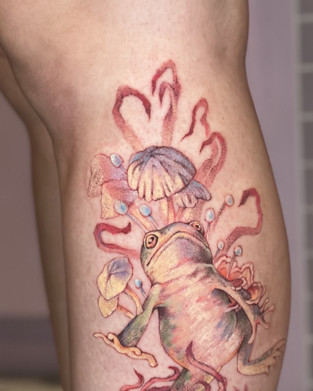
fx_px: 1054
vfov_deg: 20.9
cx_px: 203
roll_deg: +2.4
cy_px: 270
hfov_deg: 16.9
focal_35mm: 91
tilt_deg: -11.4
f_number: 1.78
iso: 500
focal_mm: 6.86
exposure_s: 1/40
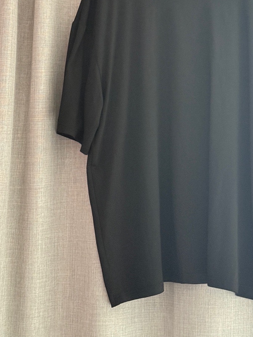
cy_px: 55
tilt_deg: +6.3
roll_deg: -1.0
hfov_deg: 17.1
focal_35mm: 86
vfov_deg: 22.4
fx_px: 838
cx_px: 176
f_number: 1.78
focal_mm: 6.76
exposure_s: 1/36
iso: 500
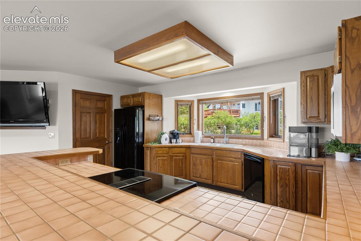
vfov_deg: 67.4
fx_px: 180
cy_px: 120
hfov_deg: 90.0
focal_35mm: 18
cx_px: 180
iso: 400
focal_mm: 12
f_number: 8
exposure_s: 1/10
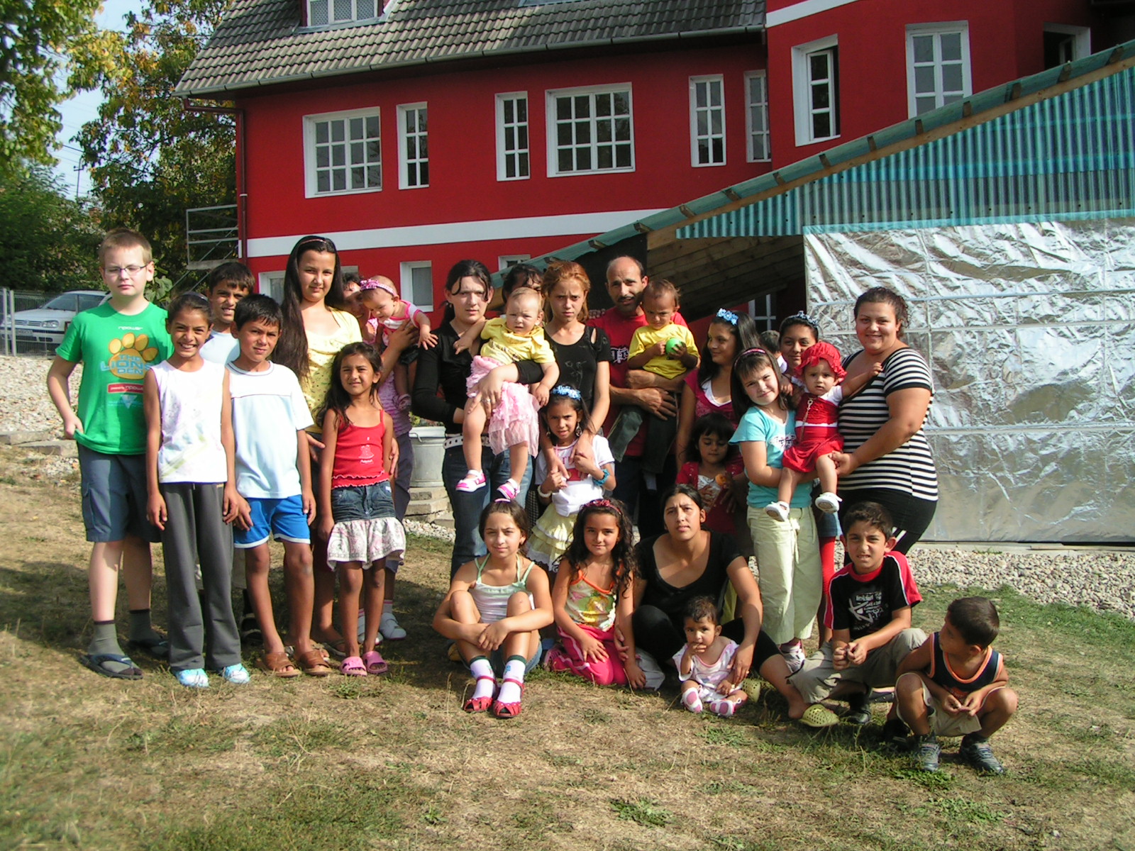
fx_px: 1246
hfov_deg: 49.0
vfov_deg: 37.7
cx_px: 568
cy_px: 426
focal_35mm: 38
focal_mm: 5.8
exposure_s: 1/250
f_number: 5.6
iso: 50
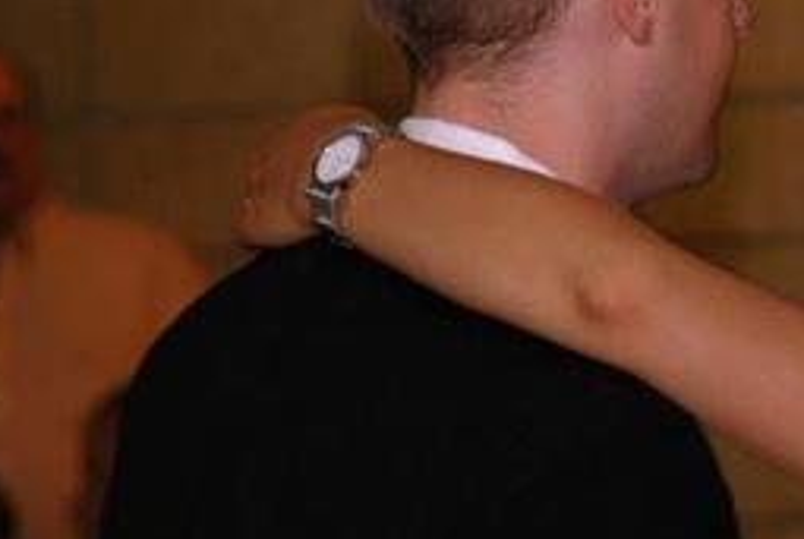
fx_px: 11371
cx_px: 785
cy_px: 270
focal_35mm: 508
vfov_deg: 2.7
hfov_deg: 4.0
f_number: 5.6
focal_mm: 135
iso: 200
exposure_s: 1/40
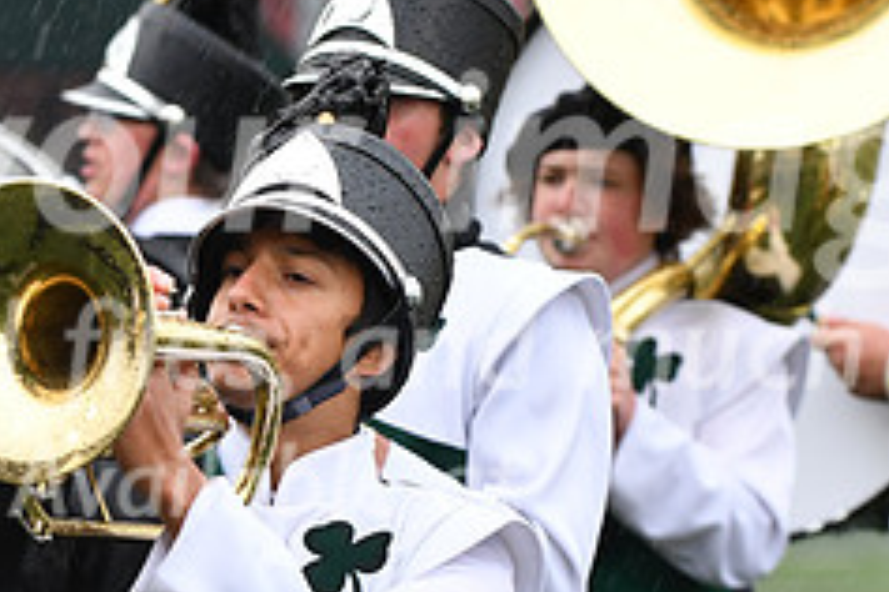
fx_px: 12692
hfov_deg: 4.0
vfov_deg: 2.7
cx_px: 266
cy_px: 545
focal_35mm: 514
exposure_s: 1/320
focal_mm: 140
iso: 640
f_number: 5
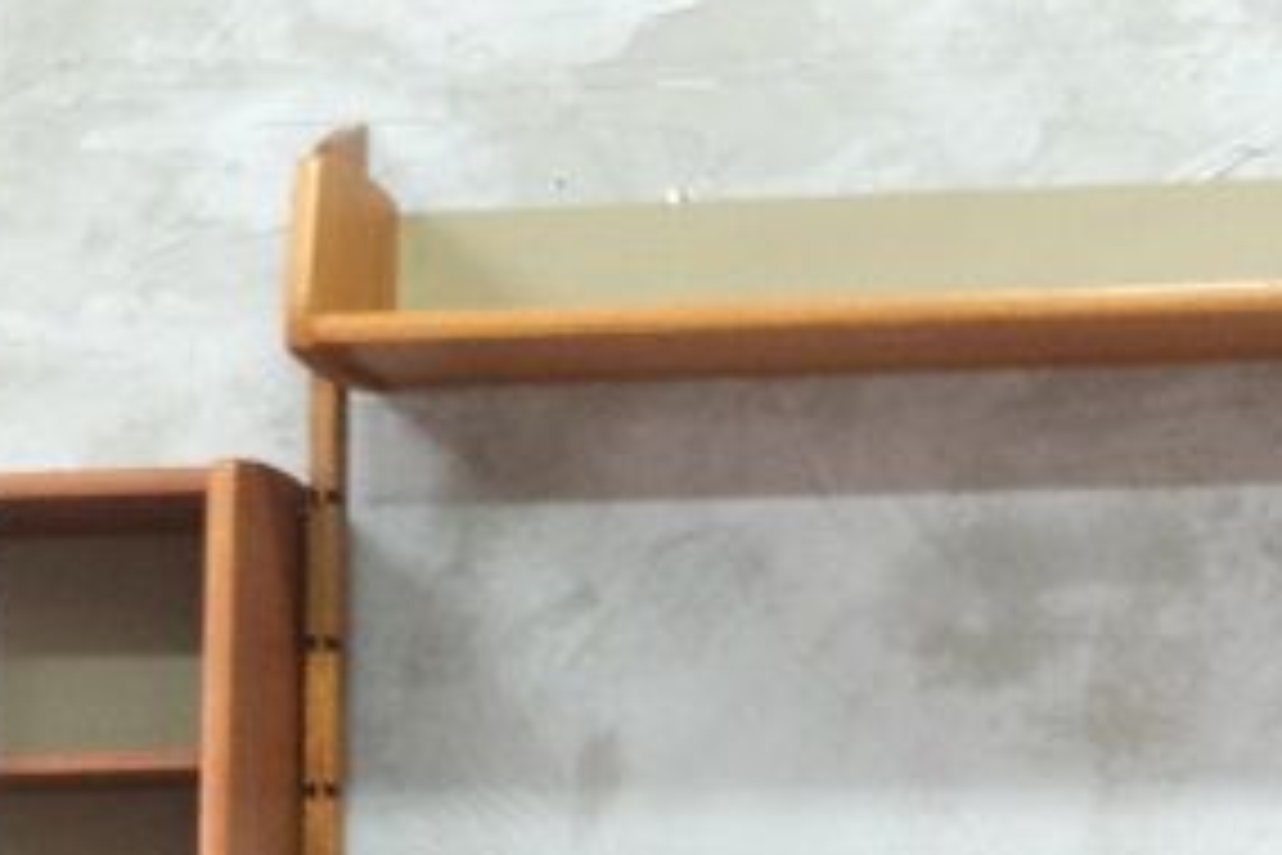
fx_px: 6196
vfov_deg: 7.7
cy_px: 1498
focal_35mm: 174
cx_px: 63
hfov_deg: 11.7
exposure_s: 1/40
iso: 2500
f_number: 4
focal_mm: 26
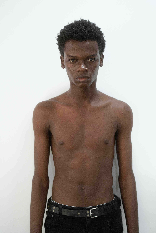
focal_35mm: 40
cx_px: 78
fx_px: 260
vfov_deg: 48.5
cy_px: 116
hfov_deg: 33.4
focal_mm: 40
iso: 2000
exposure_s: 1/160
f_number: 4
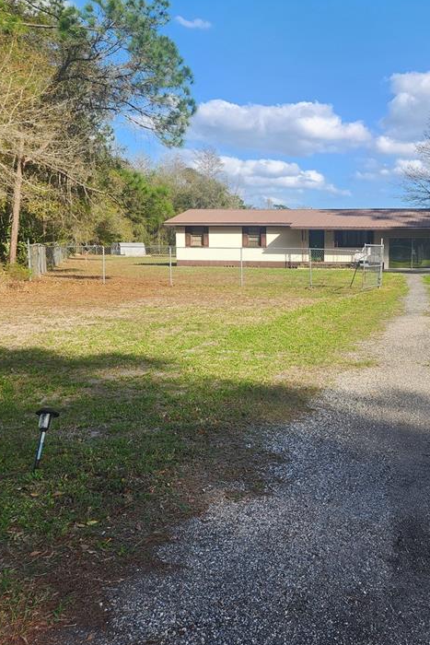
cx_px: 327
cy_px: 316
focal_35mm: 35
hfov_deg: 36.9
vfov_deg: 54.4
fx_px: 627
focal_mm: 5.4
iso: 20
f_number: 1.8
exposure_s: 1/843
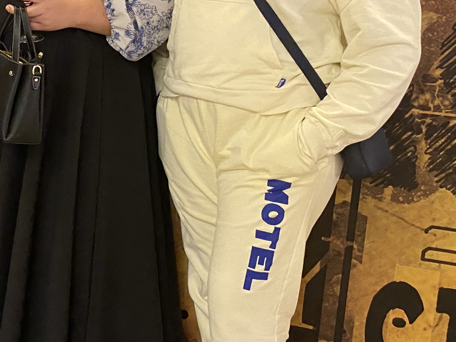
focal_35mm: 66
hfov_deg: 26.8
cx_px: -54
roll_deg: -1.5
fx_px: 869
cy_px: 78
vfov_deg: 22.0
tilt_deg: -9.9
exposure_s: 1/30
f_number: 1.8
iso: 800
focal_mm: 4.25
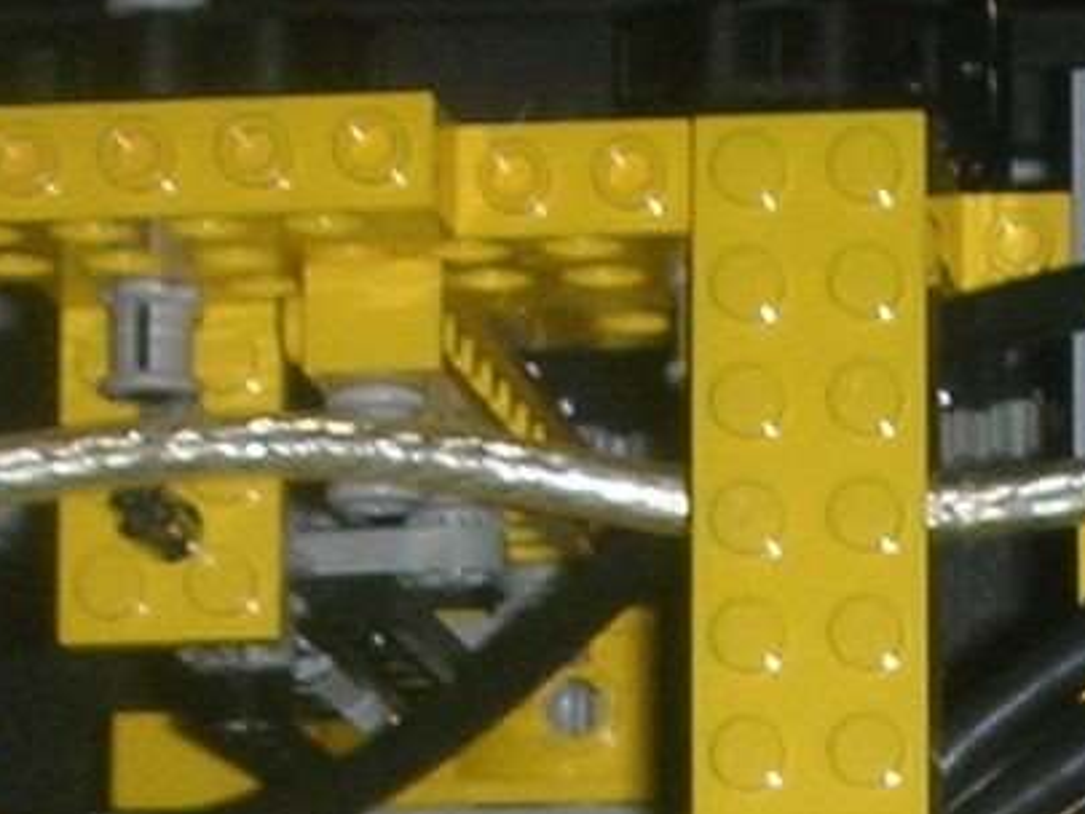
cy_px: 1165
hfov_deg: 8.8
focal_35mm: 224
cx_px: 954
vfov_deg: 6.6
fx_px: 7023
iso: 50
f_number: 3
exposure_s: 1/60.1
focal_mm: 5.8
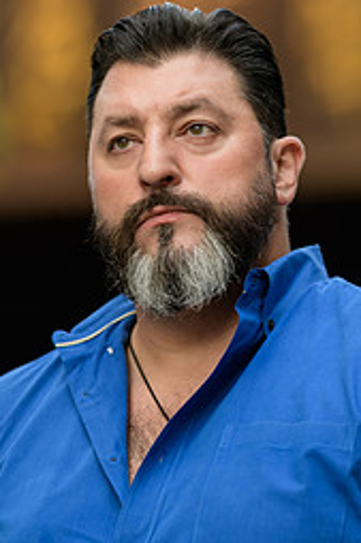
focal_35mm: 239
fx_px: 3600
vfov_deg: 8.6
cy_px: 190
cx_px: 184
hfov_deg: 5.7
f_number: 2
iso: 200
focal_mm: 135
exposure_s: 1/320
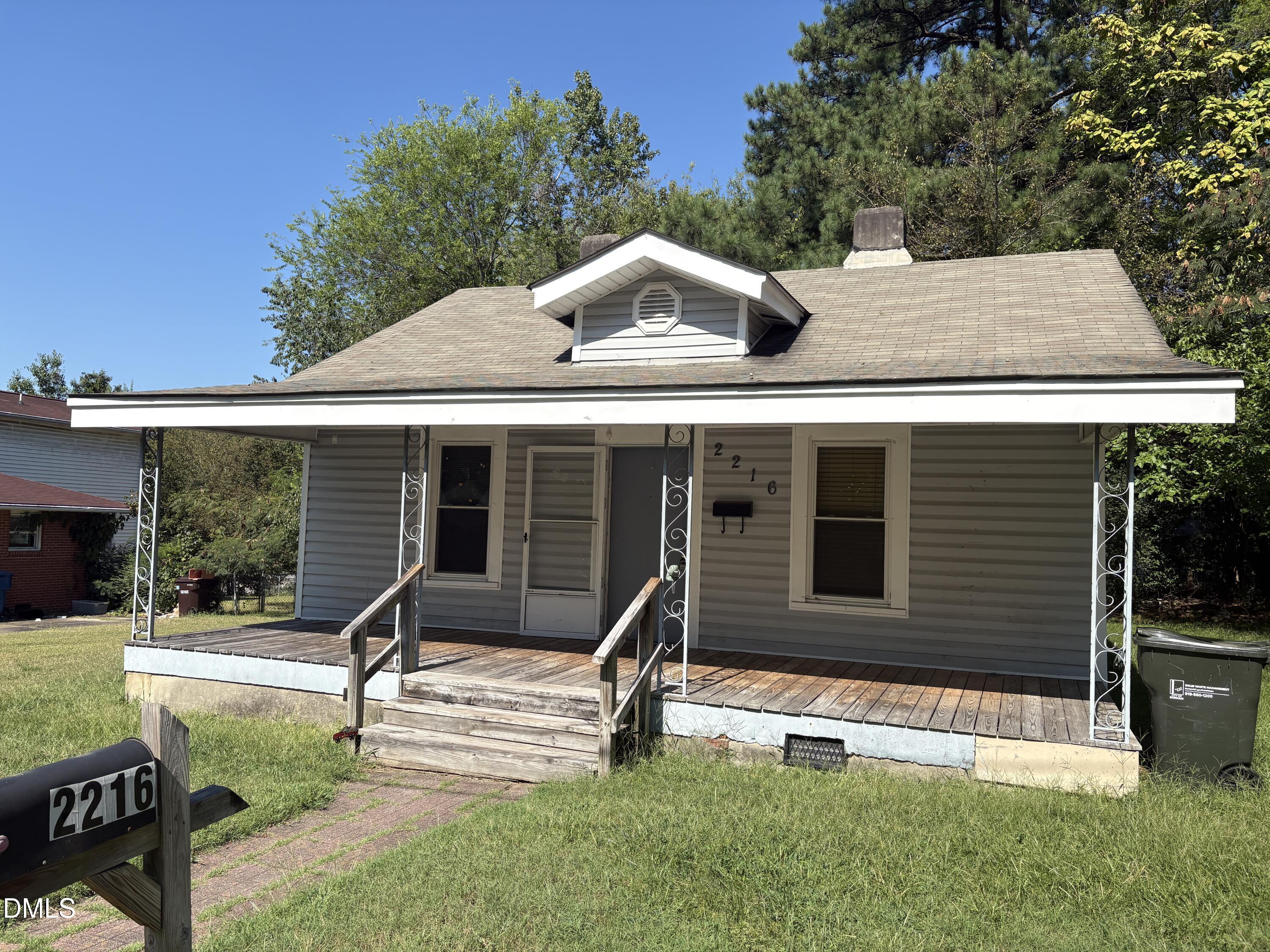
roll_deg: -0.9
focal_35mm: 26
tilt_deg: +2.5
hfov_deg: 67.3
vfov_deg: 53.1
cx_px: 635
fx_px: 954
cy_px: 476
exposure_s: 1/3125
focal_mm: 5.96
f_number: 1.6
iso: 50
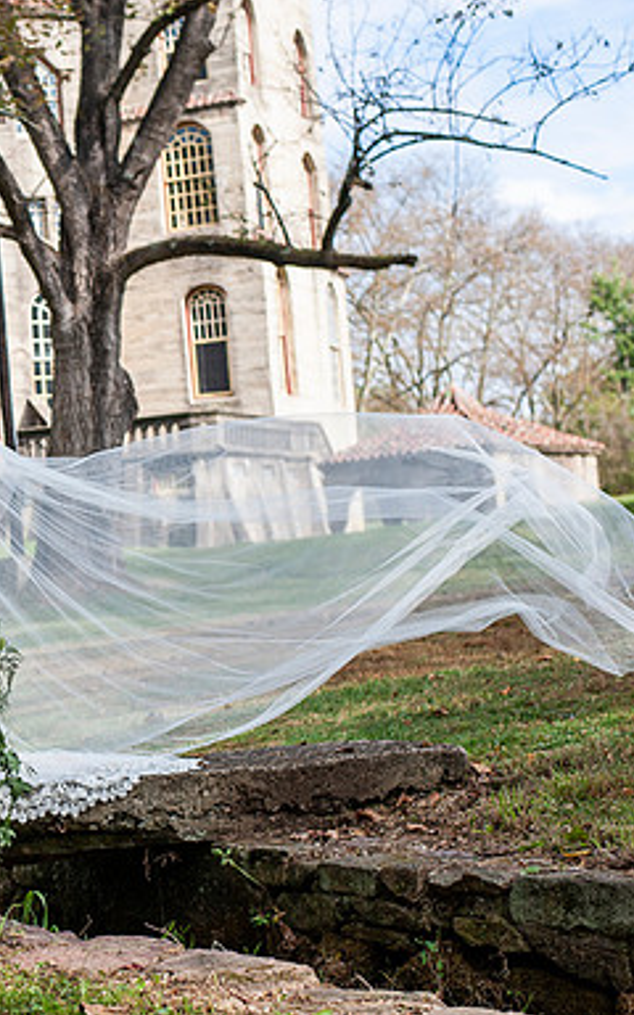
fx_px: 2129
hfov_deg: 16.3
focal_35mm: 77
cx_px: -122
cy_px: 508
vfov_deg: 26.8
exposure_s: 1/2000
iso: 400
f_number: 4
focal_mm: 50
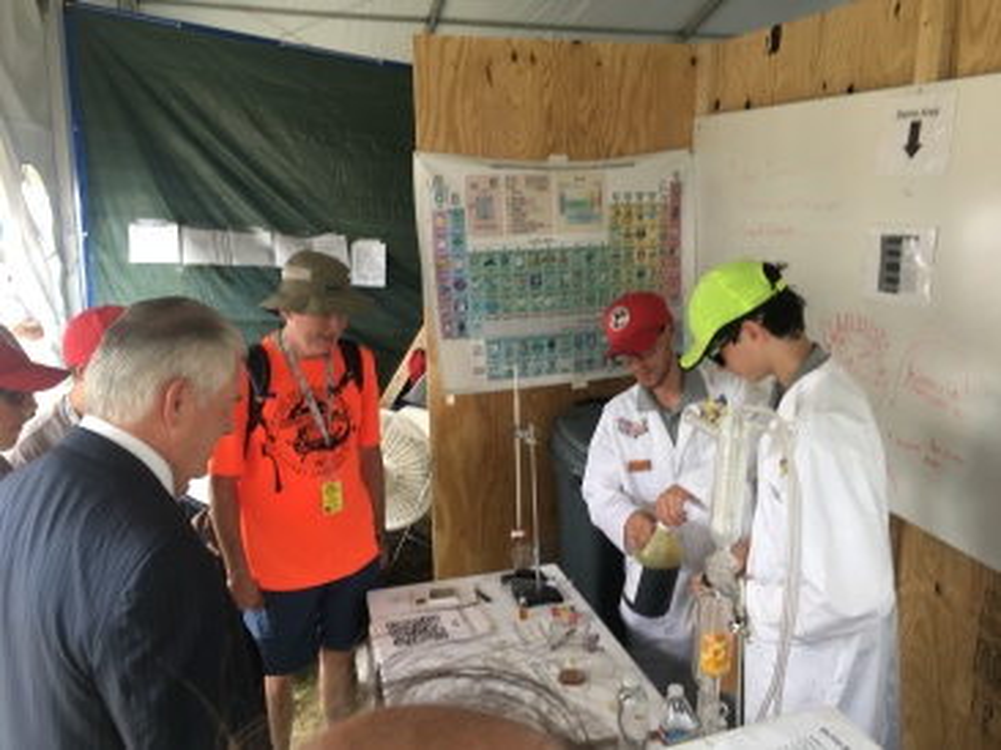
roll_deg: +2.1
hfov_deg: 61.7
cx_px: 500
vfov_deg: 48.2
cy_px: 375
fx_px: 838
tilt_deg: -8.3
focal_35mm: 29
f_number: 2.2
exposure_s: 1/60
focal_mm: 4.15
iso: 25
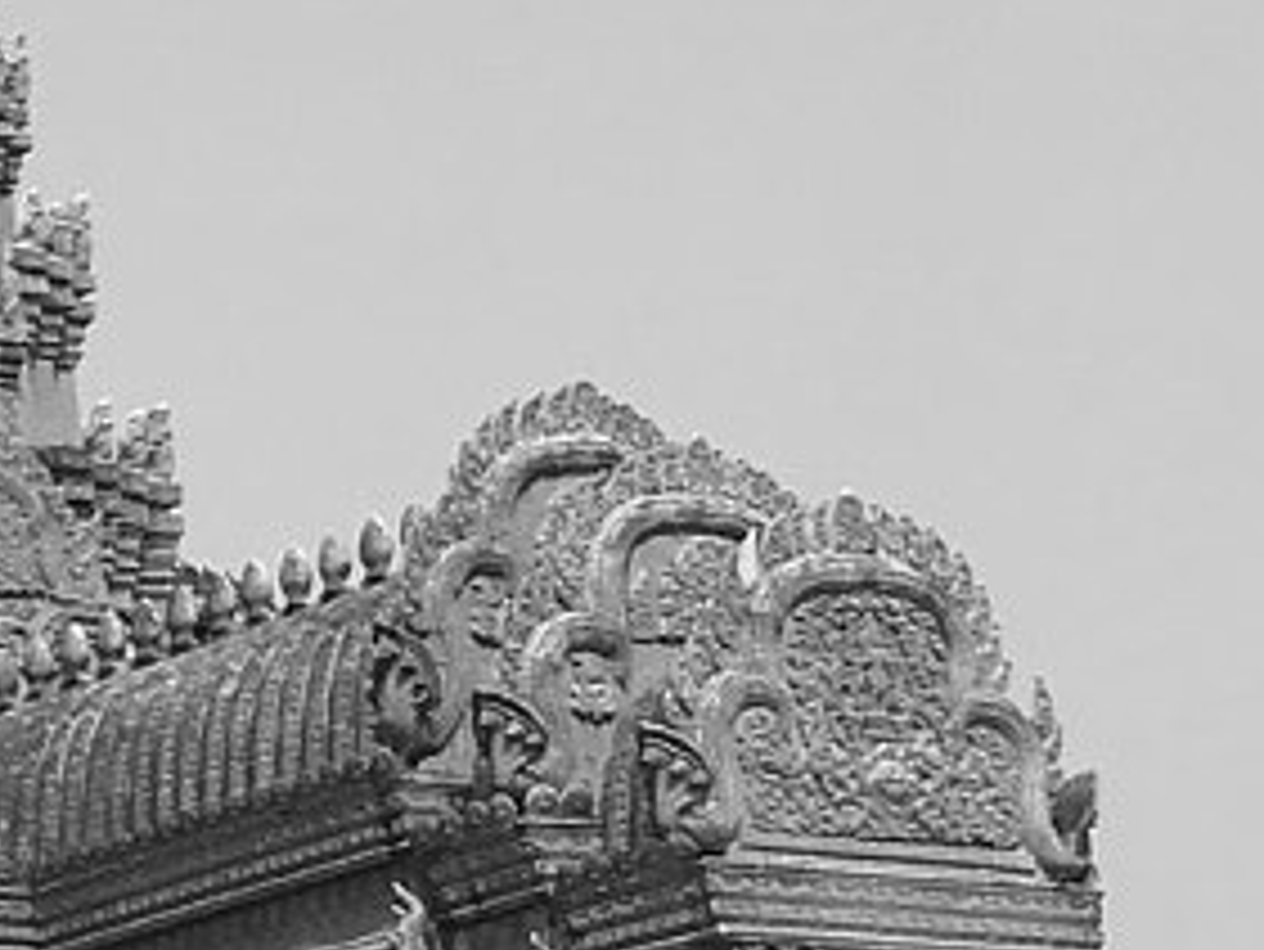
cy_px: 630
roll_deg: -0.3
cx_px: -2290
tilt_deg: +12.5
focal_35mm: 165
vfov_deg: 9.0
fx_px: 6028
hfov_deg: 9.7
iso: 25
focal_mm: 4.15
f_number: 2.2
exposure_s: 1/1166
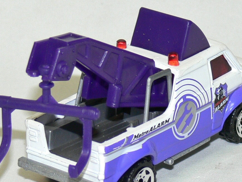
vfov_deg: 5.7
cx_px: 139
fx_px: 1832
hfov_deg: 7.6
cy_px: 102
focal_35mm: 262
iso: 100
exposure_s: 1/30
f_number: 3.2
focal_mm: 19.1
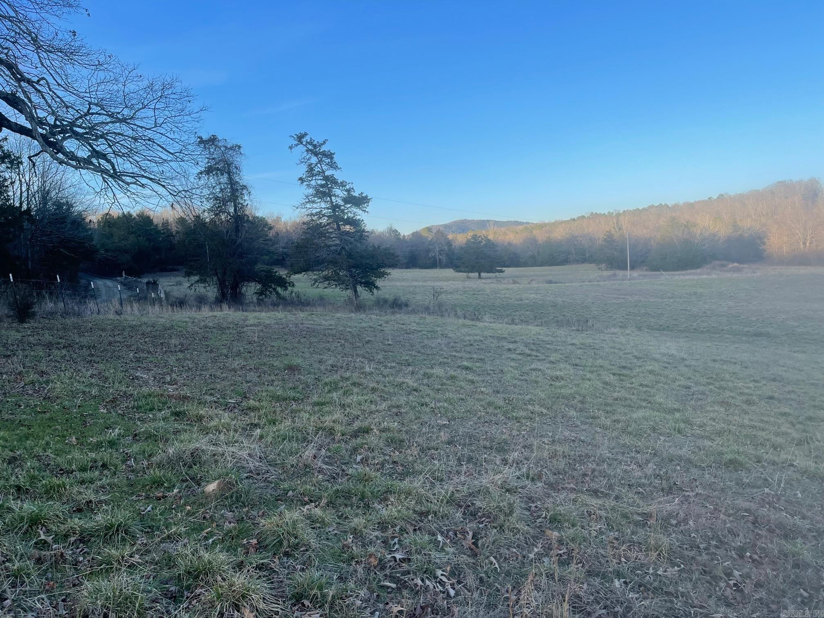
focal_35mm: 26
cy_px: 309
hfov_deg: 67.3
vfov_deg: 53.1
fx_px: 619
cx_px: 412
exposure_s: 1/887
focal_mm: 5.1
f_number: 1.6
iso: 32
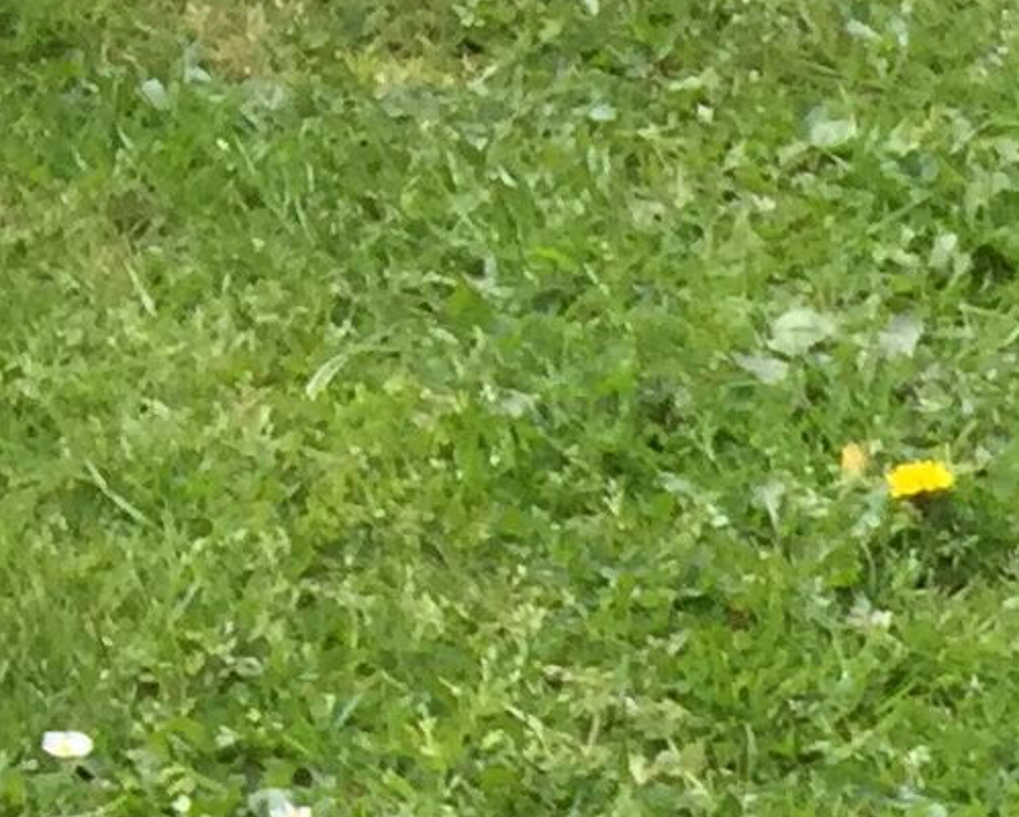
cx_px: 2939
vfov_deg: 7.5
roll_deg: -3.5
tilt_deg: -37.7
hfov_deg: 8.8
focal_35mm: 185
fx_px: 5584
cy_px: 2316
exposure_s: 1/824
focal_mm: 4.15
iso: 32
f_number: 2.2
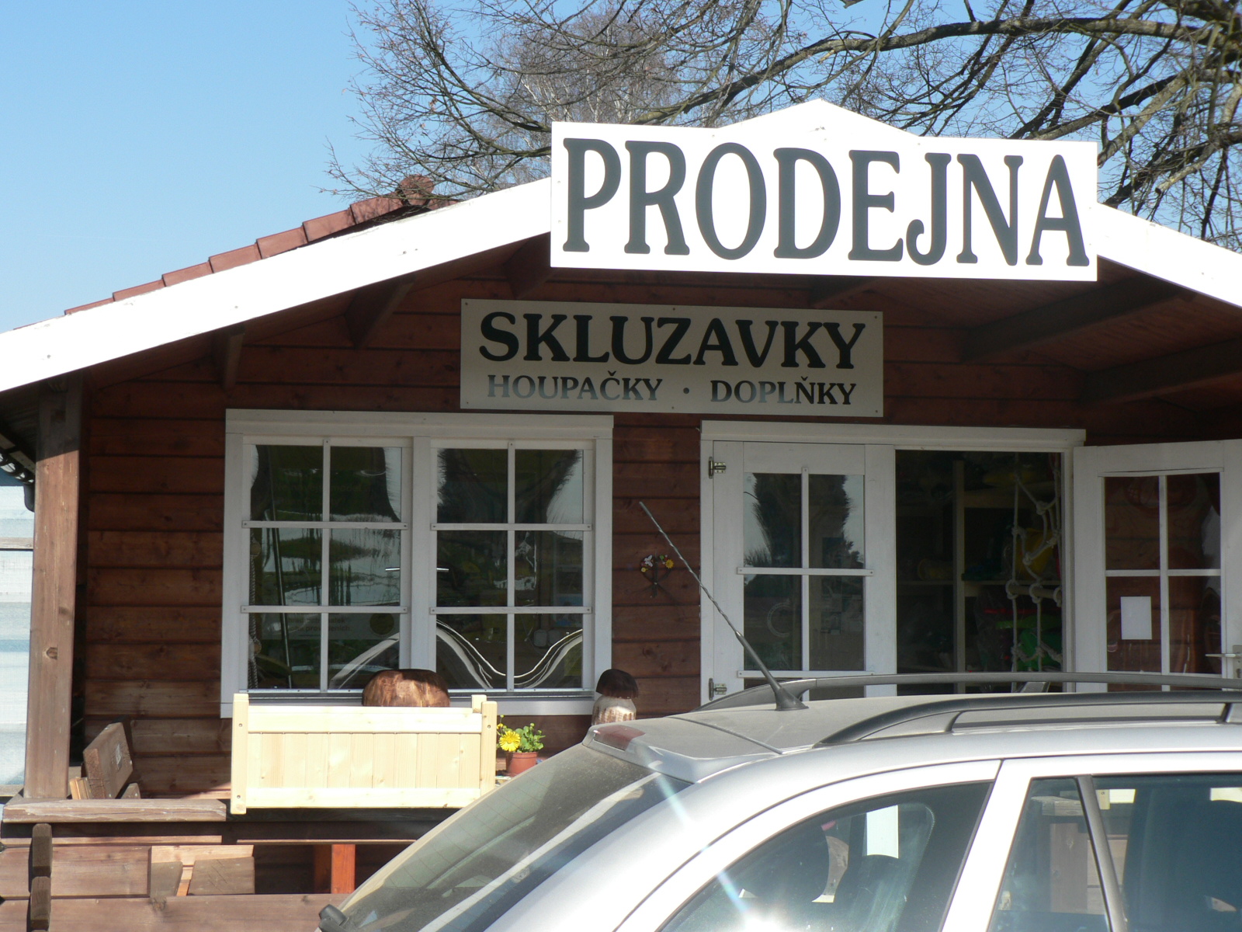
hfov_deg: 30.7
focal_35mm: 63
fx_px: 2260
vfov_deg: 23.3
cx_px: 621
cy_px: 466
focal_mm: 10.5
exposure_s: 1/500
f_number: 4
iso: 80
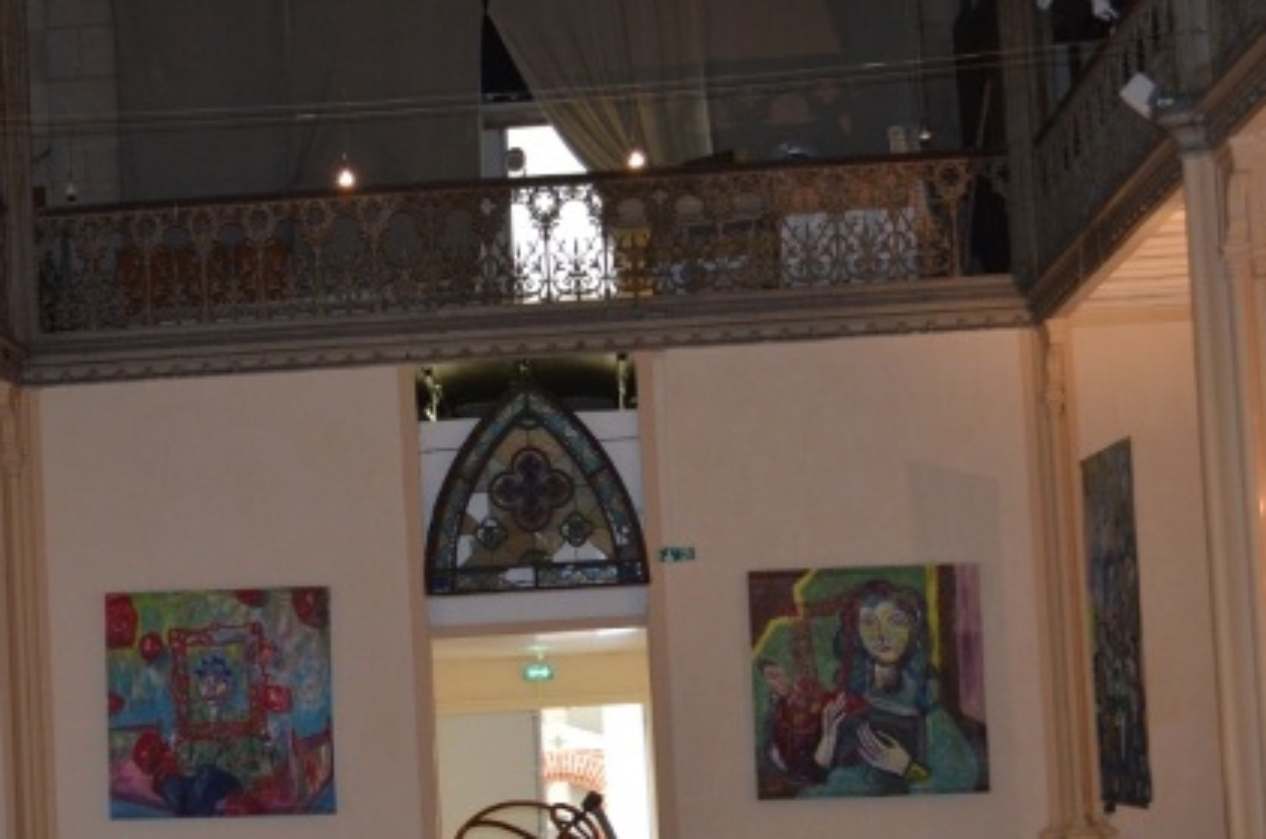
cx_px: 418
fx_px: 2562
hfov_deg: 27.6
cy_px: 571
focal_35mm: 73
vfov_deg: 18.5
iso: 1600
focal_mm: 32
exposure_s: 1/60
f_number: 4.8
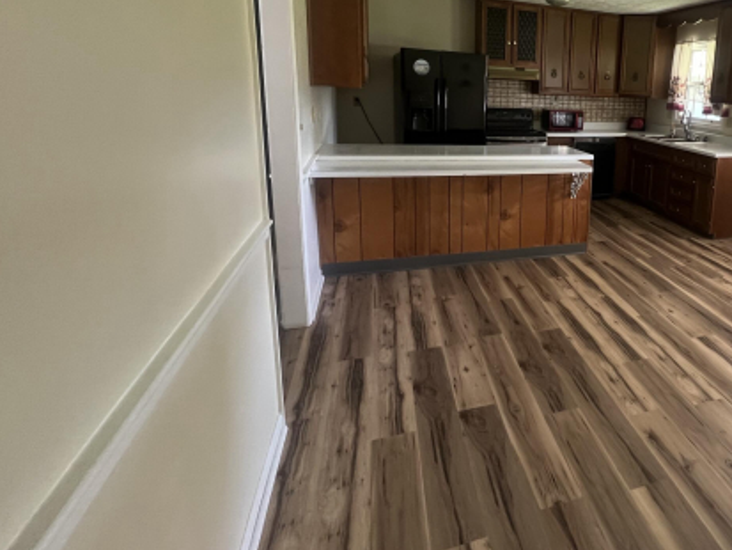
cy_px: 183
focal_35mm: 21
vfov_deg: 61.9
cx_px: 580
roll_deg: -2.7
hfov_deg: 71.4
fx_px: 444
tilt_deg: -11.3
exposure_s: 1/60
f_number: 1.8
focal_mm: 1.57
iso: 320
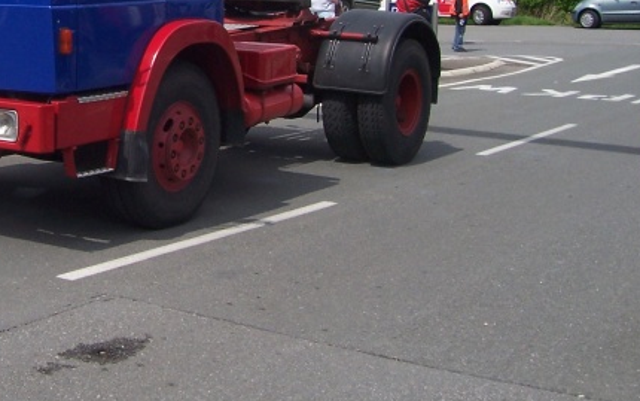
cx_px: 61
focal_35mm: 67
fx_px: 1169
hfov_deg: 29.3
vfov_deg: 19.0
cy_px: 21
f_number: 5.6
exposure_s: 1/750
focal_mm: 5.6
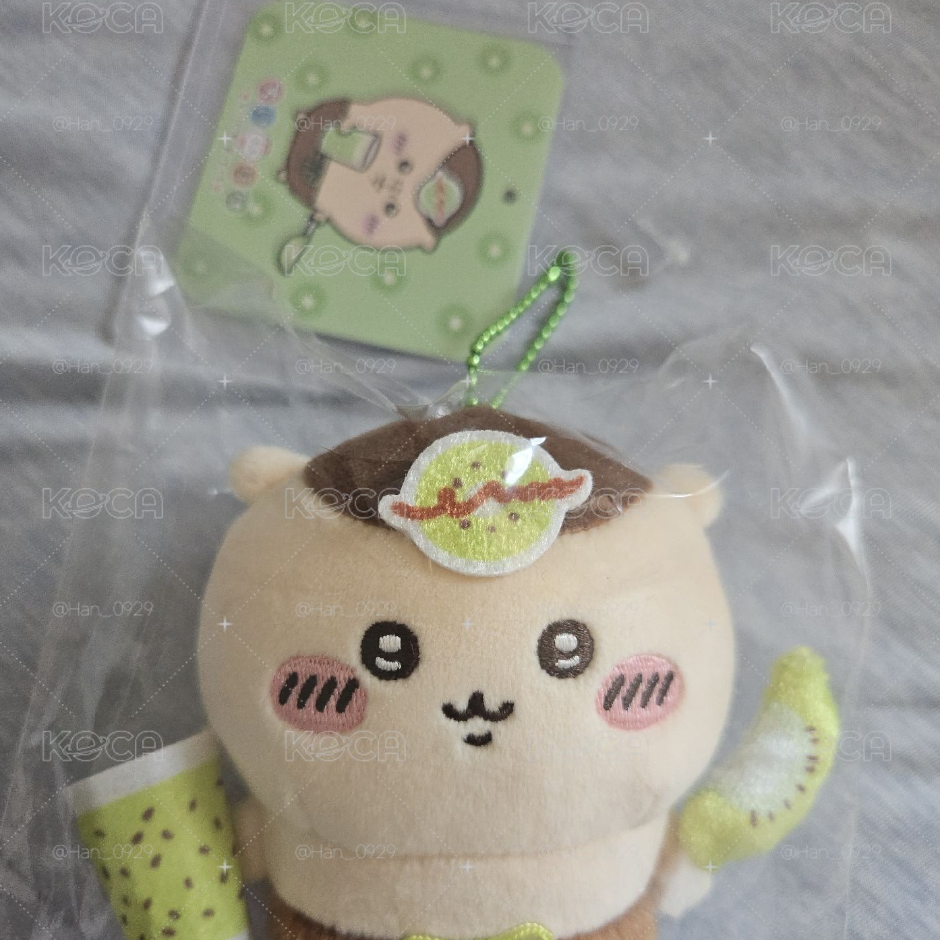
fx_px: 860
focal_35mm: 28
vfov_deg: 57.0
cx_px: 467
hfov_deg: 57.3
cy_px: 543
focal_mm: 5.4
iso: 250
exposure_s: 1/120
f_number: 1.8
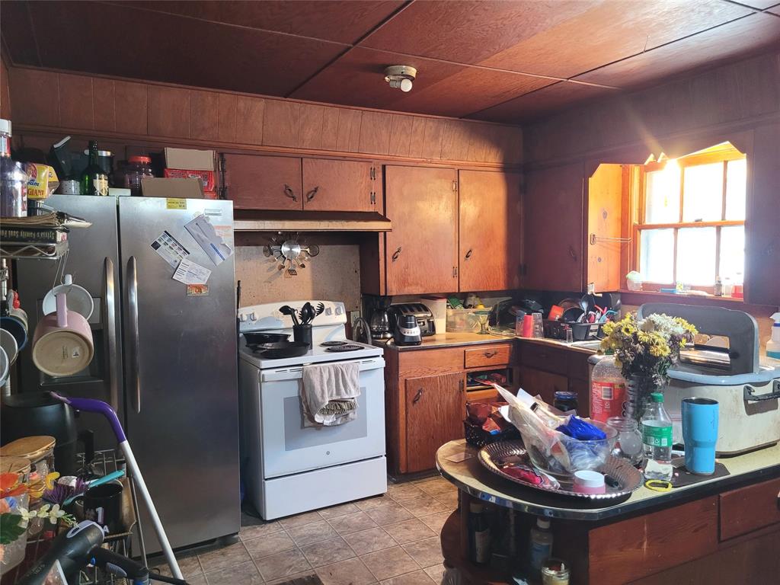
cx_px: 390
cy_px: 292
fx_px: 586
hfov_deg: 67.3
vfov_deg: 53.1
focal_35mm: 26
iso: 500
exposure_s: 1/40
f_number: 1.8
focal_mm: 5.4
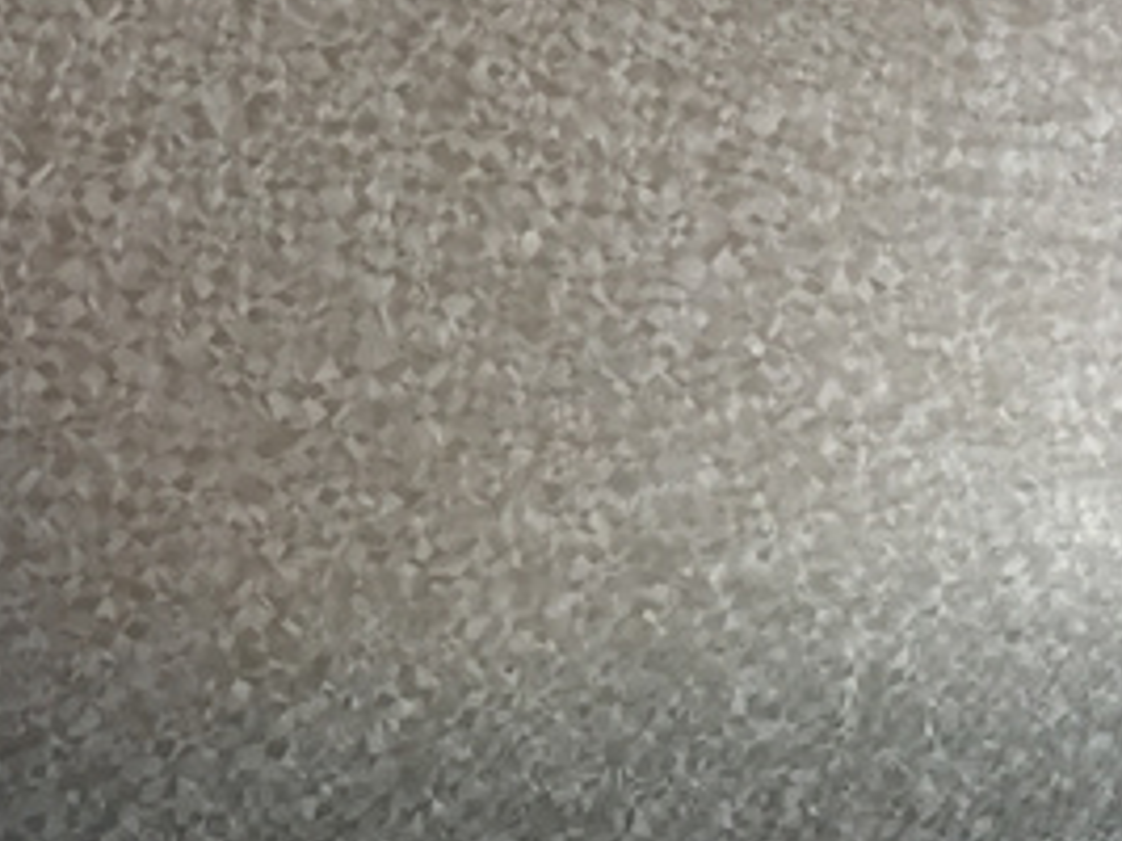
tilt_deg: -33.6
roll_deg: -14.2
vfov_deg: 16.9
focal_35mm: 87
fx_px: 2819
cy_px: 219
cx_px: 719
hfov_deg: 22.4
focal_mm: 4.15
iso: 80
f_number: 2.2
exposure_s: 1/33
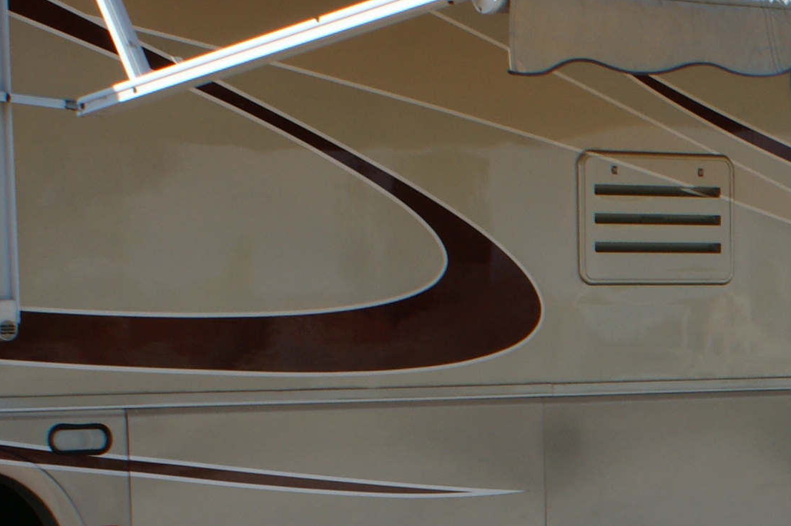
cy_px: 730
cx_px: 1267
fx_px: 3008
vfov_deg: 9.8
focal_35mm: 137
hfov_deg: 13.8
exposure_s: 1/125
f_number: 10
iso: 100
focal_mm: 22
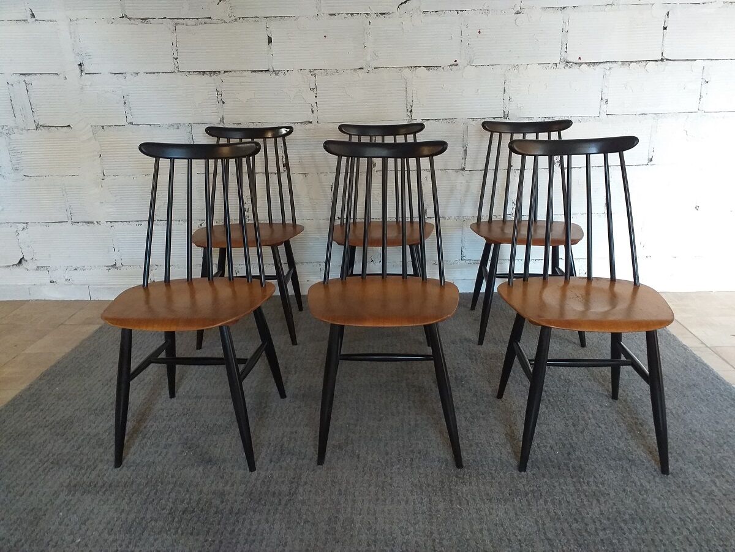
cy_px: 276
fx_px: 552
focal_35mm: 26
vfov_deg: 53.1
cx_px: 368
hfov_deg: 67.3
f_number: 1.9
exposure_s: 1/33
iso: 200
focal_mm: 3.6
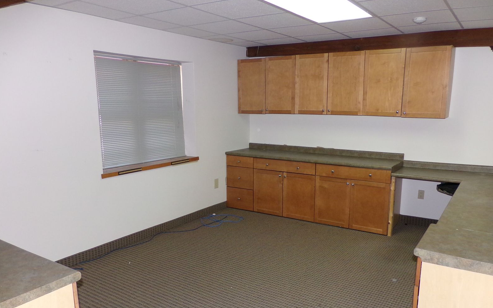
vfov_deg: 44.4
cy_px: 173
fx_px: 376
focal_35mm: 28
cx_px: 248
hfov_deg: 66.5
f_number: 3.2
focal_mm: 4.7
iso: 200
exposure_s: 1/34
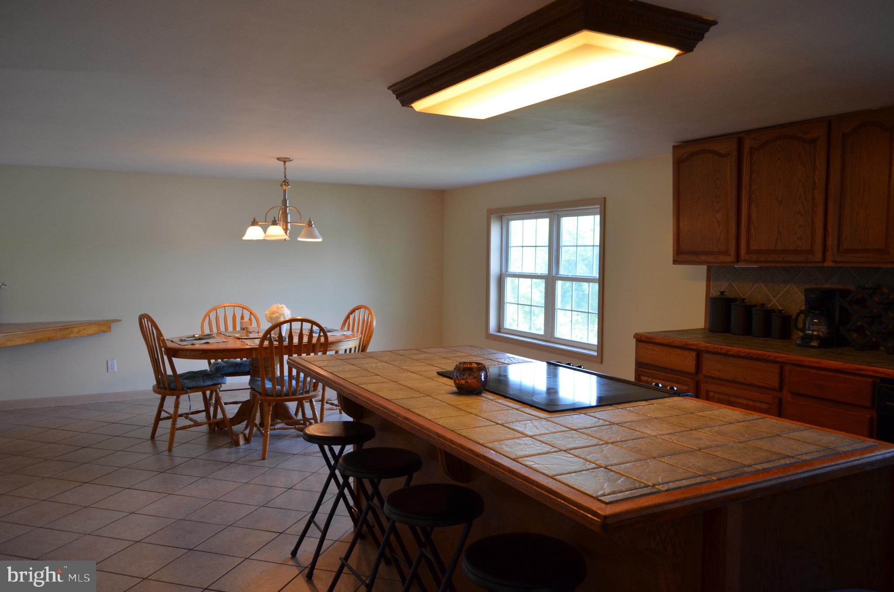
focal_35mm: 27
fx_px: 669
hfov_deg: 67.5
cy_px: 296
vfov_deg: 47.7
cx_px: 447
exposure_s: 1/60
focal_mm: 18
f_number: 4
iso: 640
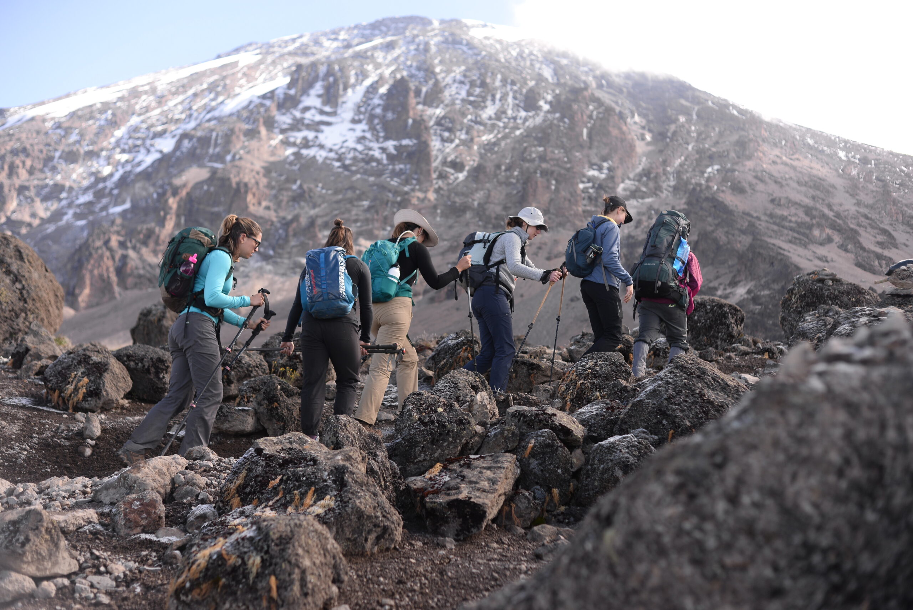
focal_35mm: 50
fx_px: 1268
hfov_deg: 39.6
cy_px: 305
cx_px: 456
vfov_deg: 27.0
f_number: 2.8
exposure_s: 1/1600
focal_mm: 50
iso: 280
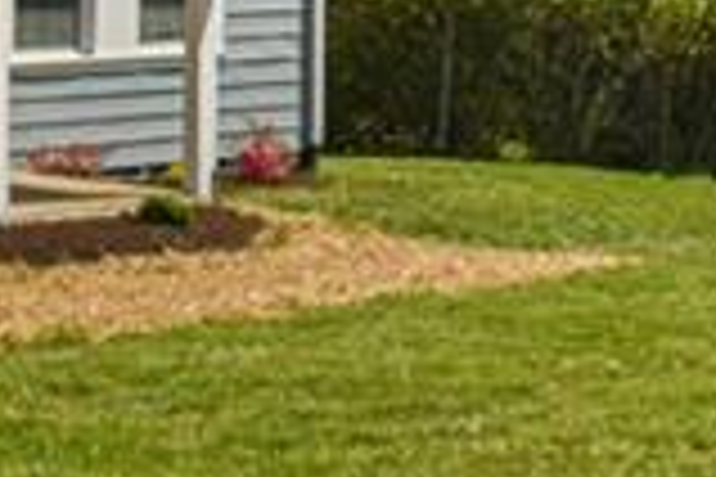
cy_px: -173
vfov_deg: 8.7
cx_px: 315
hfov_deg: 13.2
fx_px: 3083
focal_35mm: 155
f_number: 14
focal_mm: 24
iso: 1600
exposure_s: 1/800
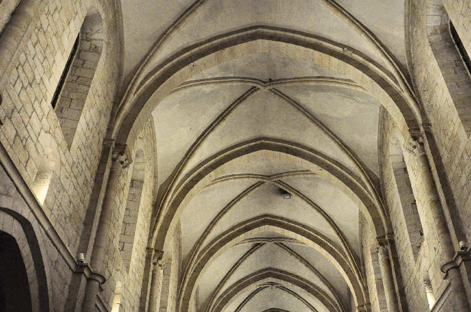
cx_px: 276
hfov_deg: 52.9
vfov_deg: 36.6
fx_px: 470
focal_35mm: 36
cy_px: 190
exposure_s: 1/50
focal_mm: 18
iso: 3200
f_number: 3.5
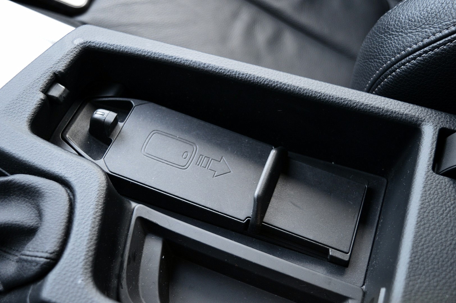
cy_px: 152
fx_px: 570
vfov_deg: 29.8
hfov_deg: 43.6
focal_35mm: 45
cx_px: 228
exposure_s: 1/13
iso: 800
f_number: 4.2
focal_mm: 30
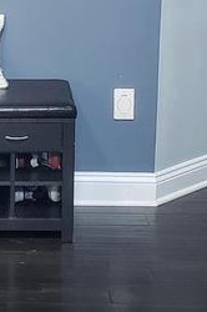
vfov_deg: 17.4
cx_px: -20
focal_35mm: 117
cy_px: 64
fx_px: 1012
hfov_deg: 11.5
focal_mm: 4.3
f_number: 2.4
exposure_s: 1/60
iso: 250
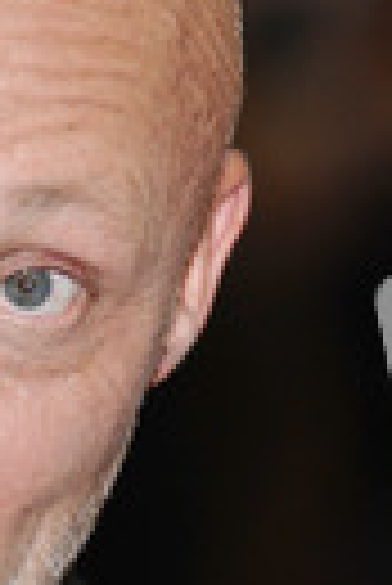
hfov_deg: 2.1
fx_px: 10906
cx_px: -160
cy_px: 544
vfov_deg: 3.1
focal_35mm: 670
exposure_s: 1/200
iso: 320
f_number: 3.5
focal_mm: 145
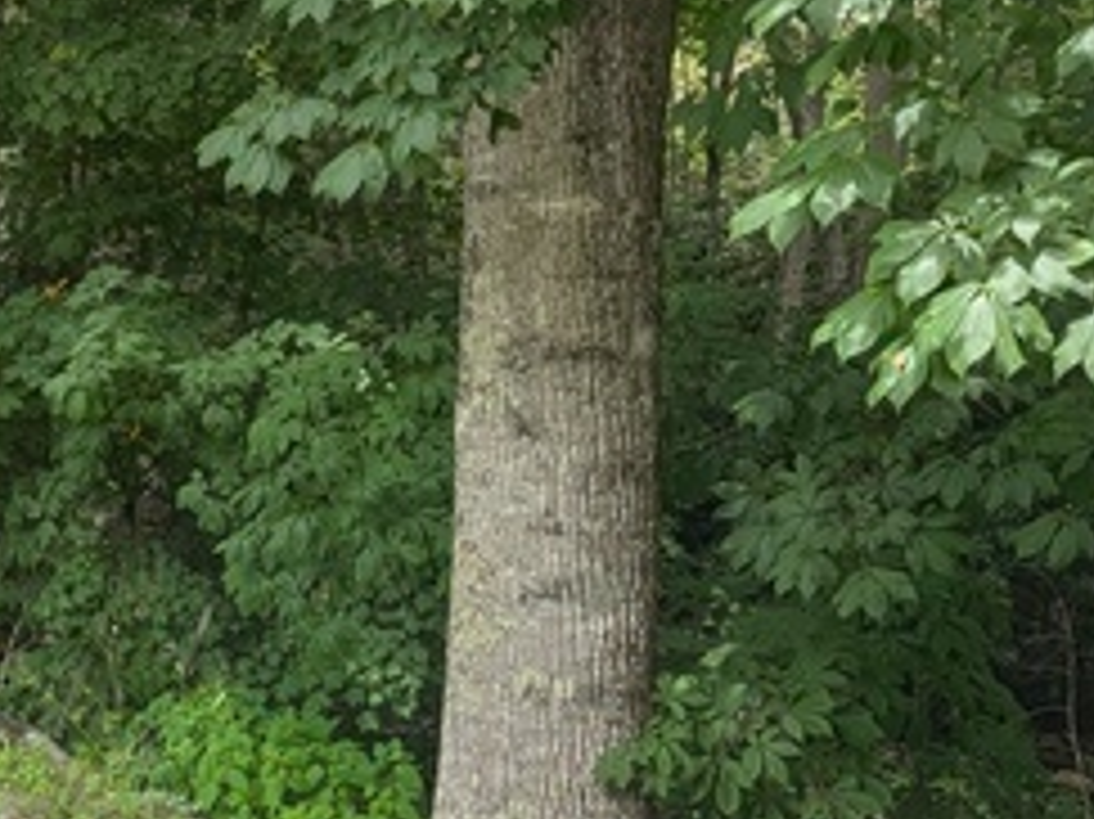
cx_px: -106
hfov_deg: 27.0
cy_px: 513
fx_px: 2085
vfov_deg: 22.2
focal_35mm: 66
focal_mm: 4.53
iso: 51
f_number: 1.7
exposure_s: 1/212
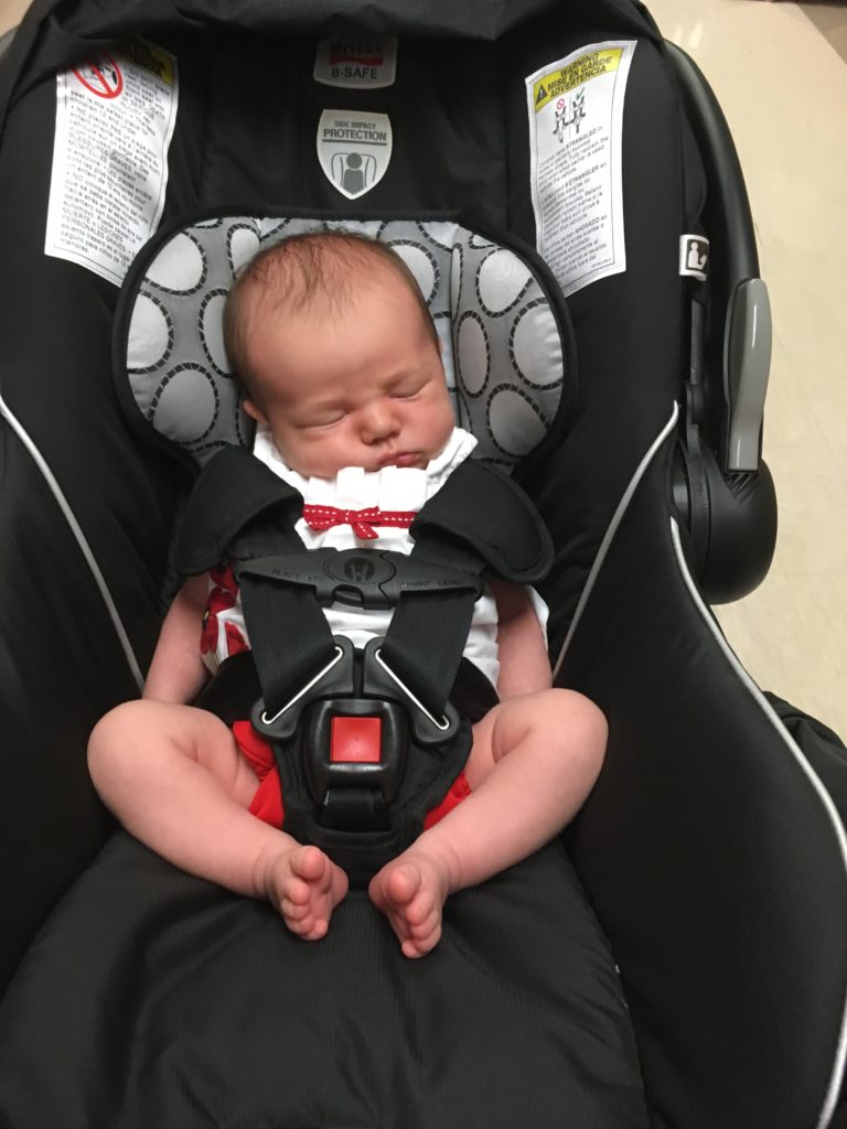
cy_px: 564
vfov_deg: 61.7
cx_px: 424
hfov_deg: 48.2
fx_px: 946
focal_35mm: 29
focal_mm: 4.15
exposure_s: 1/30
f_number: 2.2
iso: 125
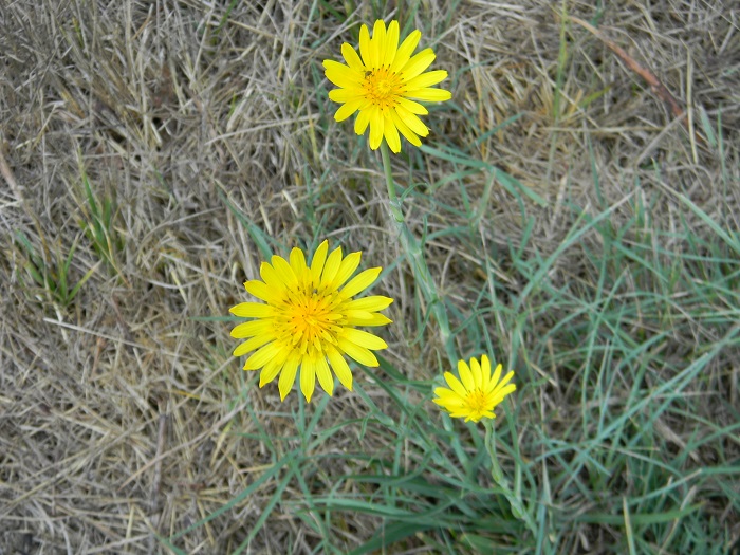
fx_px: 1774
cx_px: 370
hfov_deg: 23.6
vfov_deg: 17.8
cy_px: 278
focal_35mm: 83
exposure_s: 1/45.4
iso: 80
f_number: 4.5
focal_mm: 15.1
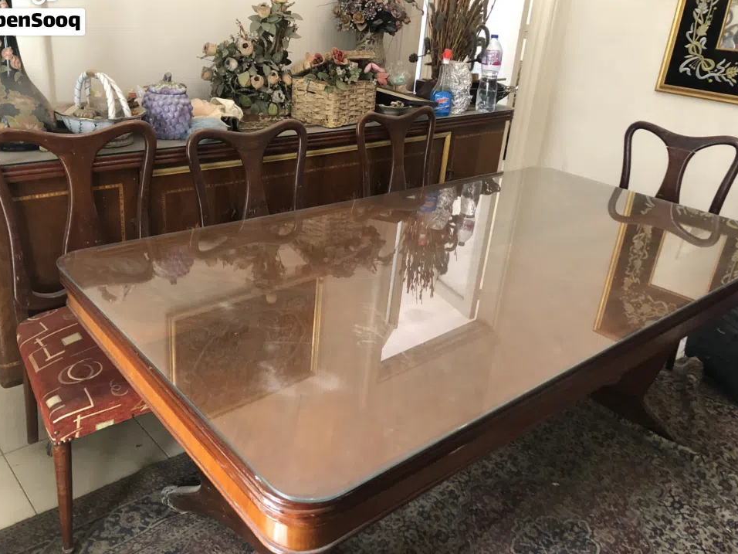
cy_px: 258
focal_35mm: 30
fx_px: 640
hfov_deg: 59.9
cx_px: 350
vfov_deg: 46.8
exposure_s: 1/15
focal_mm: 4
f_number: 1.8
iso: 80
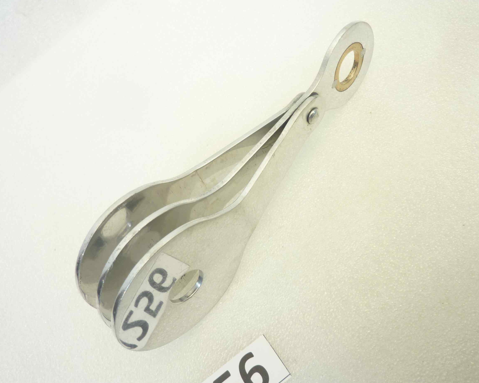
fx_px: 383
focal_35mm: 27
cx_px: 249
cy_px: 190
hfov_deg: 64.0
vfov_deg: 53.2
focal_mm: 4.1
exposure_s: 1/25
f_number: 3.3
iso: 80
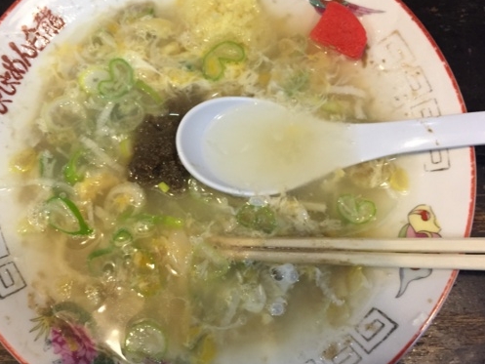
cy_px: 177
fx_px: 490
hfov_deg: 52.4
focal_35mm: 35
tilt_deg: -75.5
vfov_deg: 40.7
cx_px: 207
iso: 250
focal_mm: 4.15
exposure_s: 1/17
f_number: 2.2
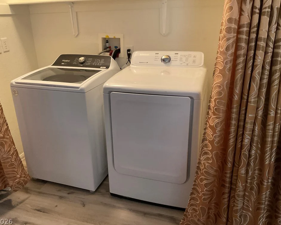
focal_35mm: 31
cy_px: 111
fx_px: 258
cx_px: 134
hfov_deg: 57.2
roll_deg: +2.5
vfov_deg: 47.1
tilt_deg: -23.0
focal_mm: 3
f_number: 1.8
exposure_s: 1/40
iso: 250
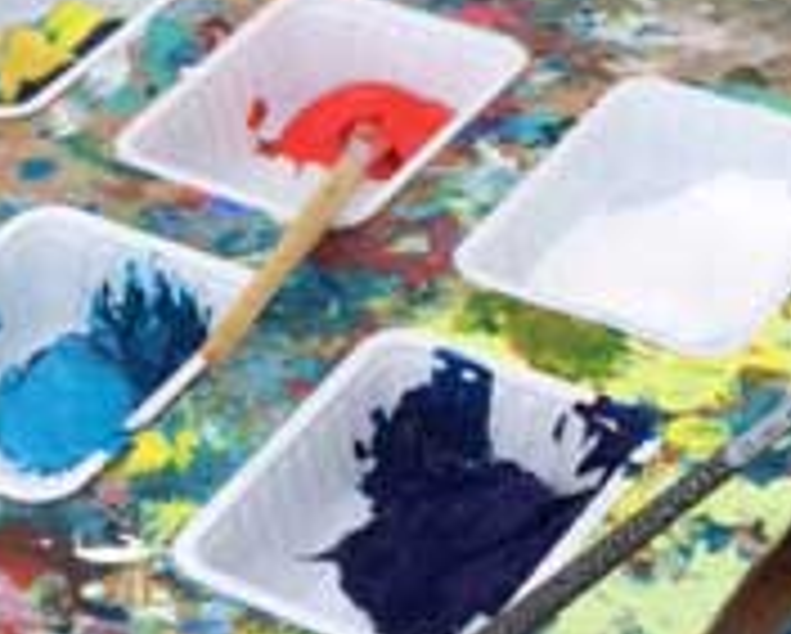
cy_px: 791
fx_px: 2413
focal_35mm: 103
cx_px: 31
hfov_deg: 18.2
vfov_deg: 14.4
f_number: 2.2
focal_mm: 4.15
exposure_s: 1/1414
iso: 32
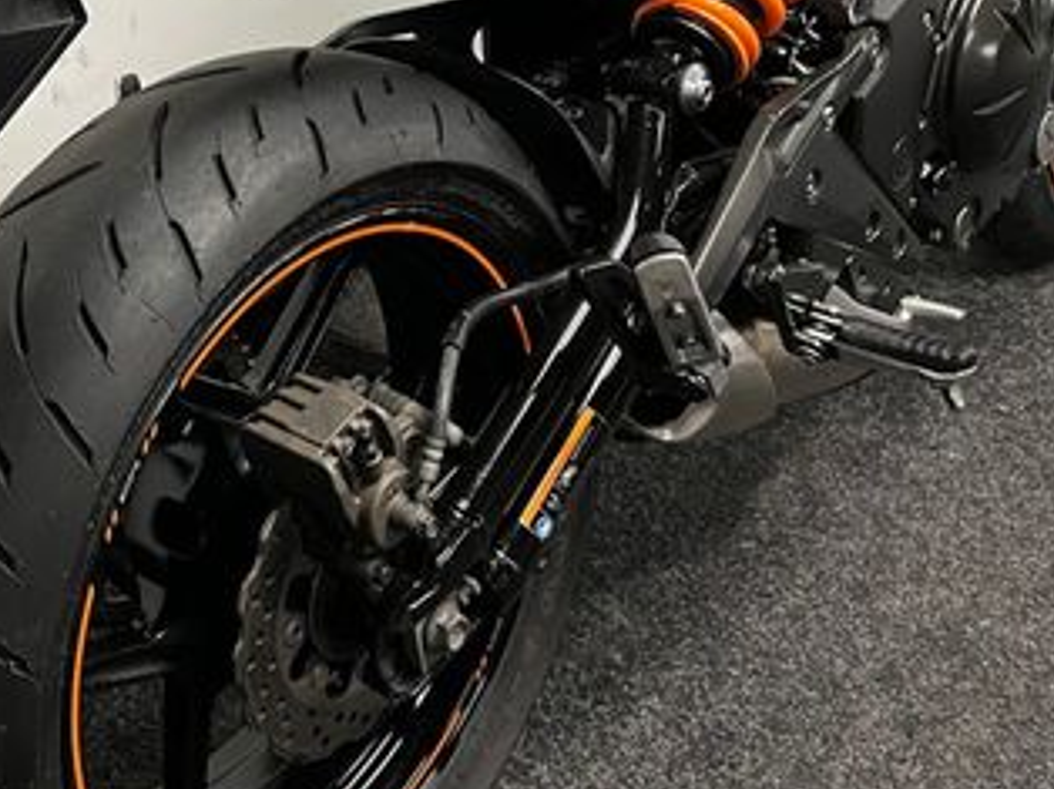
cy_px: 27
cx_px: 60
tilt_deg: -22.2
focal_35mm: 53
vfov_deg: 26.2
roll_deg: +0.6
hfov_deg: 33.8
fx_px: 1613
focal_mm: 5.1
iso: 125
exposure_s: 1/50
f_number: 1.6
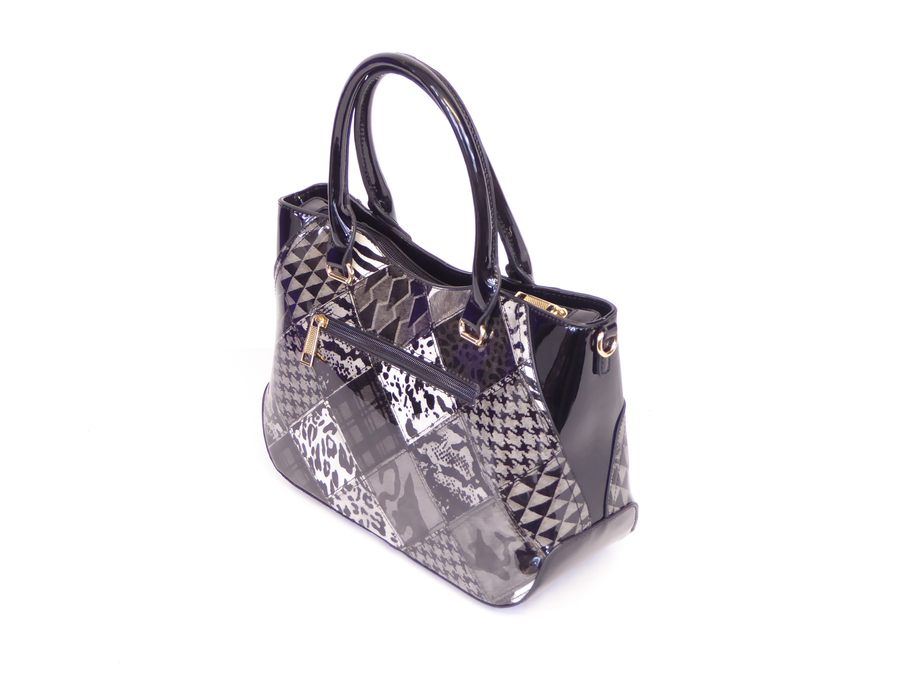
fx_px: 1574
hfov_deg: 32.2
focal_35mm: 60
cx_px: 454
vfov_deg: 24.4
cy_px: 340
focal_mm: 10.3
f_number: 4.2
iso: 400
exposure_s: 1/25
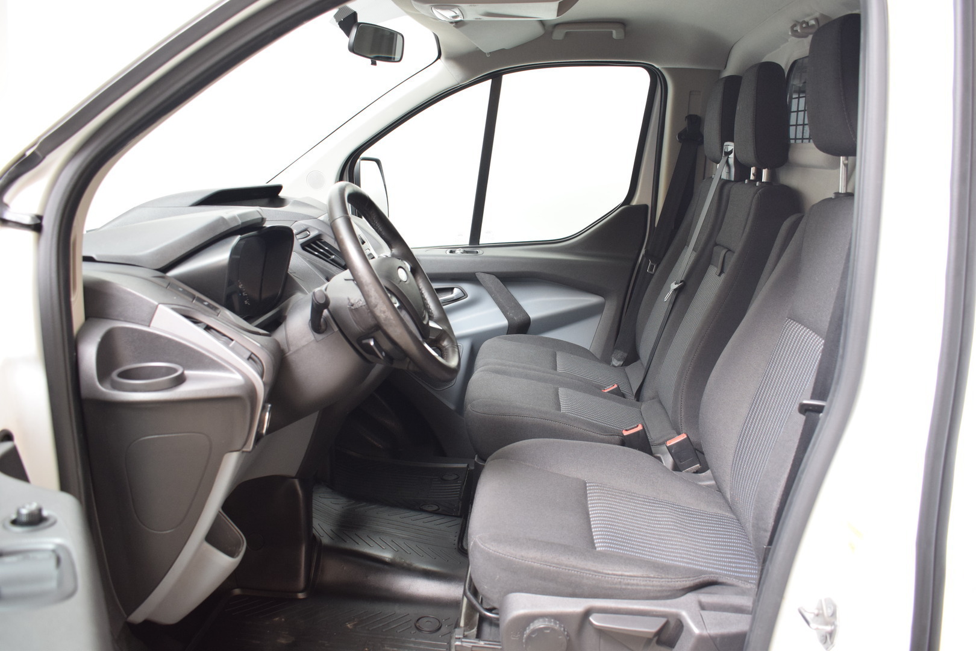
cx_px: 488
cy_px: 326
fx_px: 854
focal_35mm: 32
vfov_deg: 41.7
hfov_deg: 59.5
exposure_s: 1/100
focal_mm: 21
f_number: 5
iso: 800
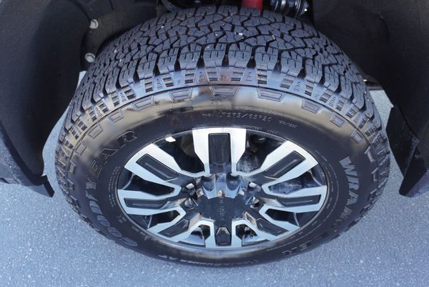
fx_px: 358
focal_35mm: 30
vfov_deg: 43.7
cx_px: 214
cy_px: 144
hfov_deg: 61.9
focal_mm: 20
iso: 800
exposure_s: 1/160
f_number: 4
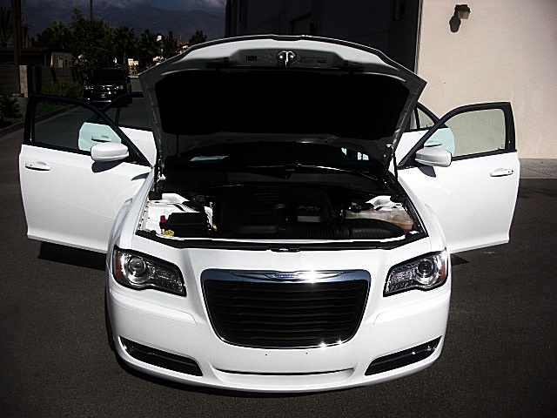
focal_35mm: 36
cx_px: 278
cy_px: 209
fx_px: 579
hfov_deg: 51.4
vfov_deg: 39.7
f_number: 7.9
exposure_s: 1/250
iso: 50
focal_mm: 6.3
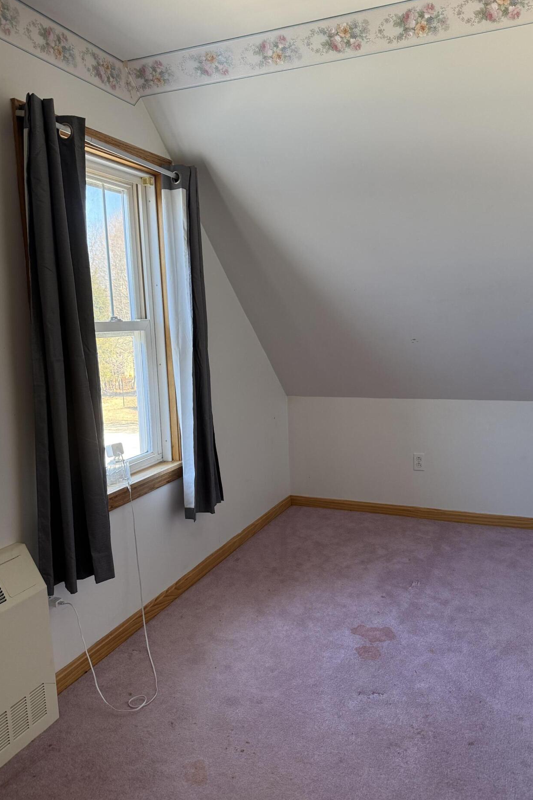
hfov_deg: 47.9
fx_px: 599
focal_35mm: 27
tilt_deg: -8.0
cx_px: 287
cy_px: 402
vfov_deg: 67.4
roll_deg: +1.4
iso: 250
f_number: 1.78
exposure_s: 1/120
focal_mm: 6.76
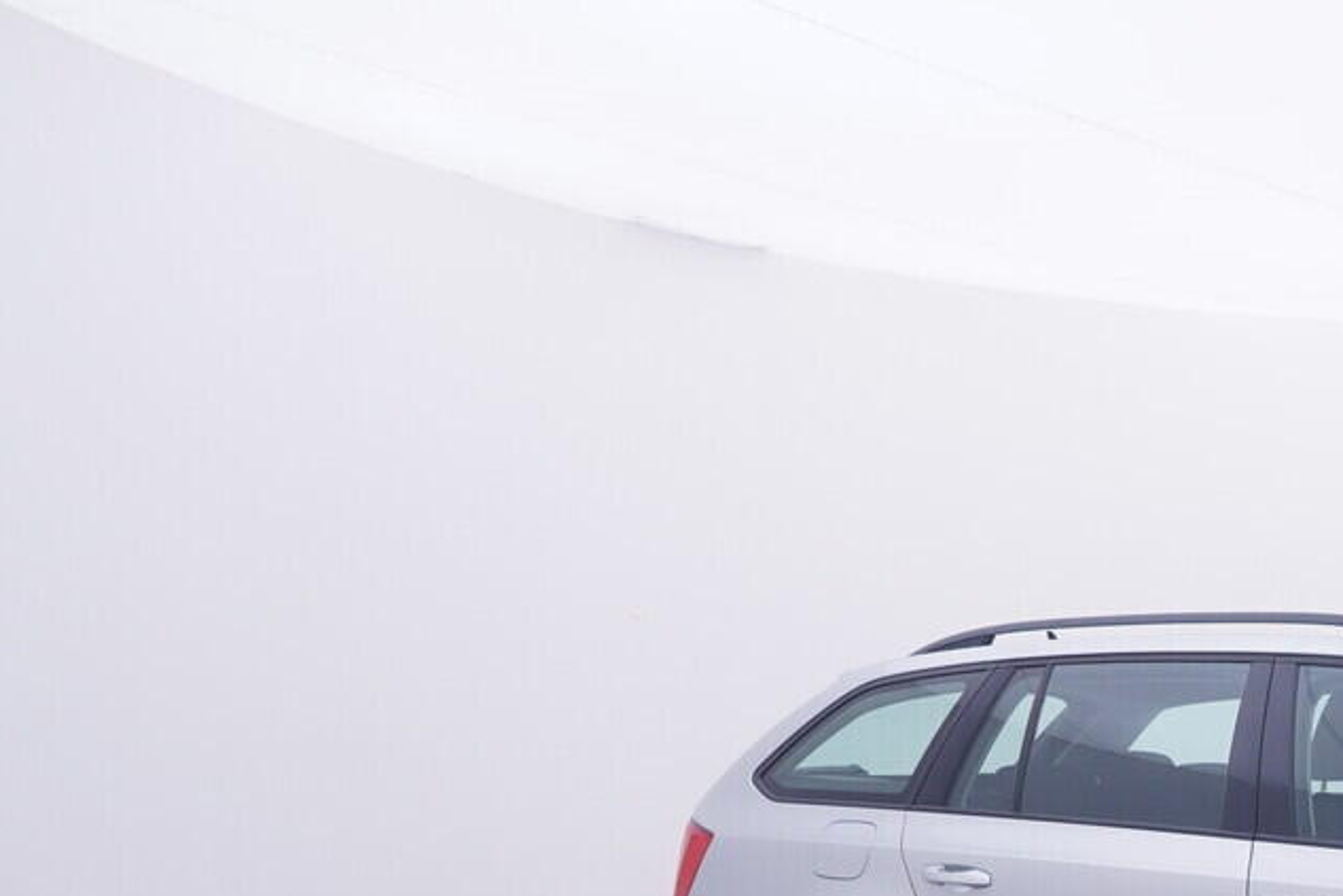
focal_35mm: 51
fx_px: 1908
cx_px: 1521
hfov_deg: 33.2
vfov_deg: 25.4
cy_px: 845
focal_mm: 15
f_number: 5
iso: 200
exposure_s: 1/80
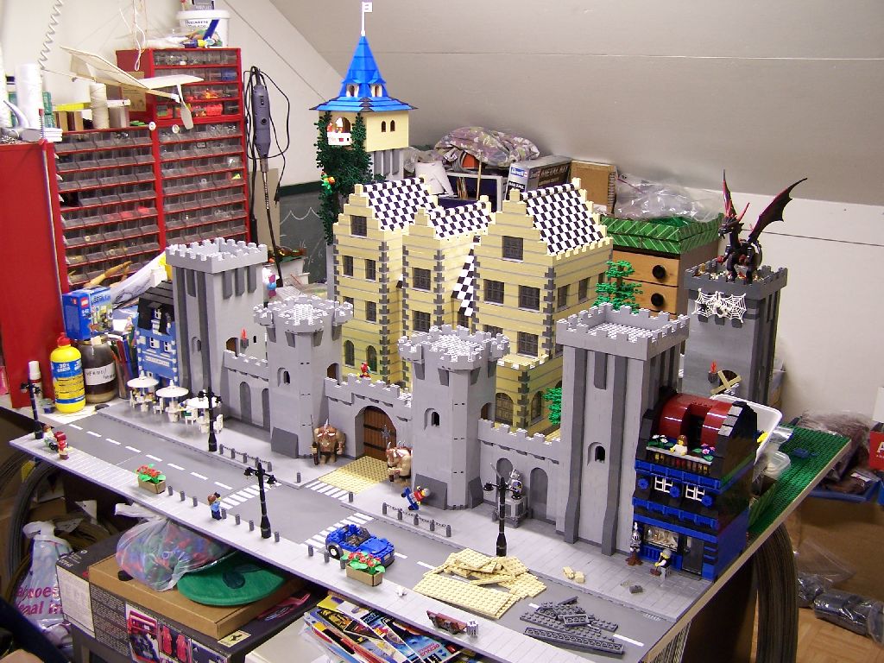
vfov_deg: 37.7
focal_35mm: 38
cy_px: 332
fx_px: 970
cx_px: 442
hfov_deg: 49.0
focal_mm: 6.3
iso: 80
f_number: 2.8
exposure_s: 1/4
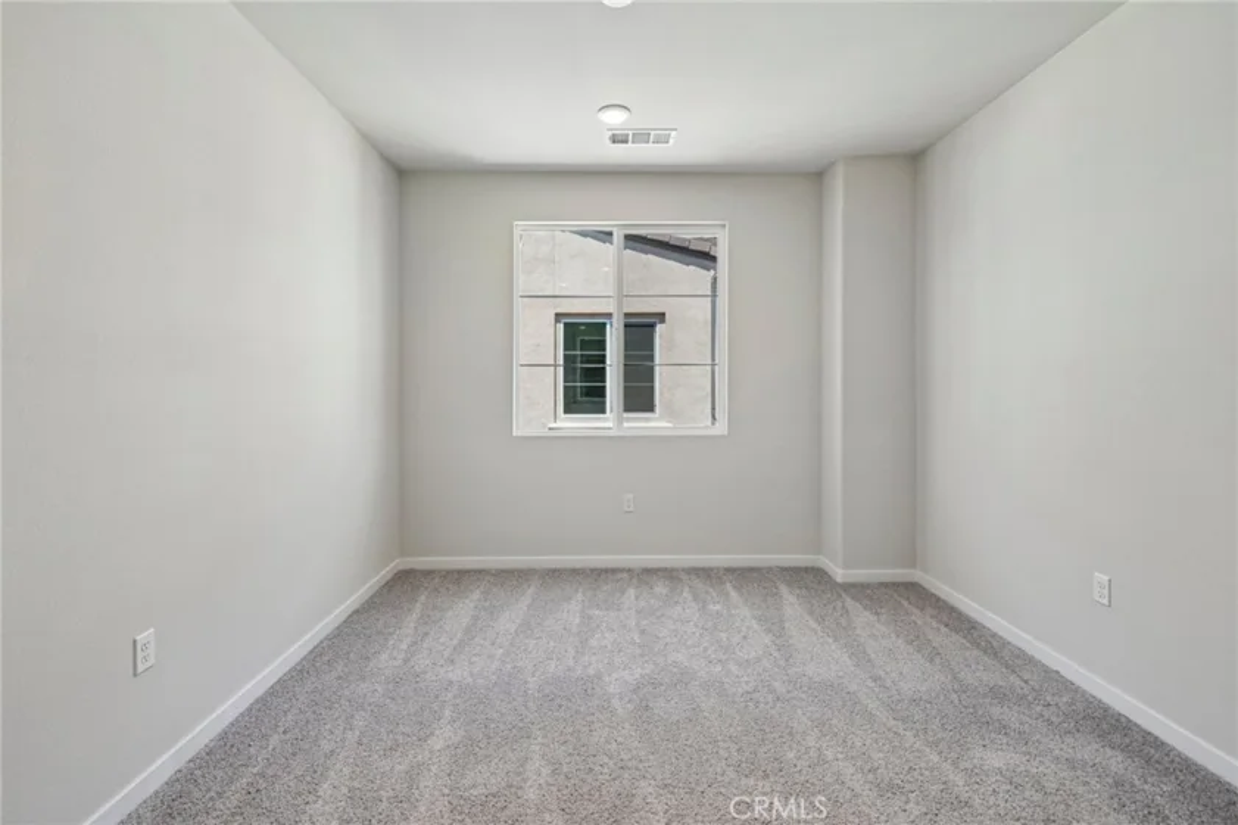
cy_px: 412
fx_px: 516
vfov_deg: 77.3
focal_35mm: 15
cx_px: 619
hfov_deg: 100.4
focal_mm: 15
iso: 100
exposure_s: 1/30
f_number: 7.1
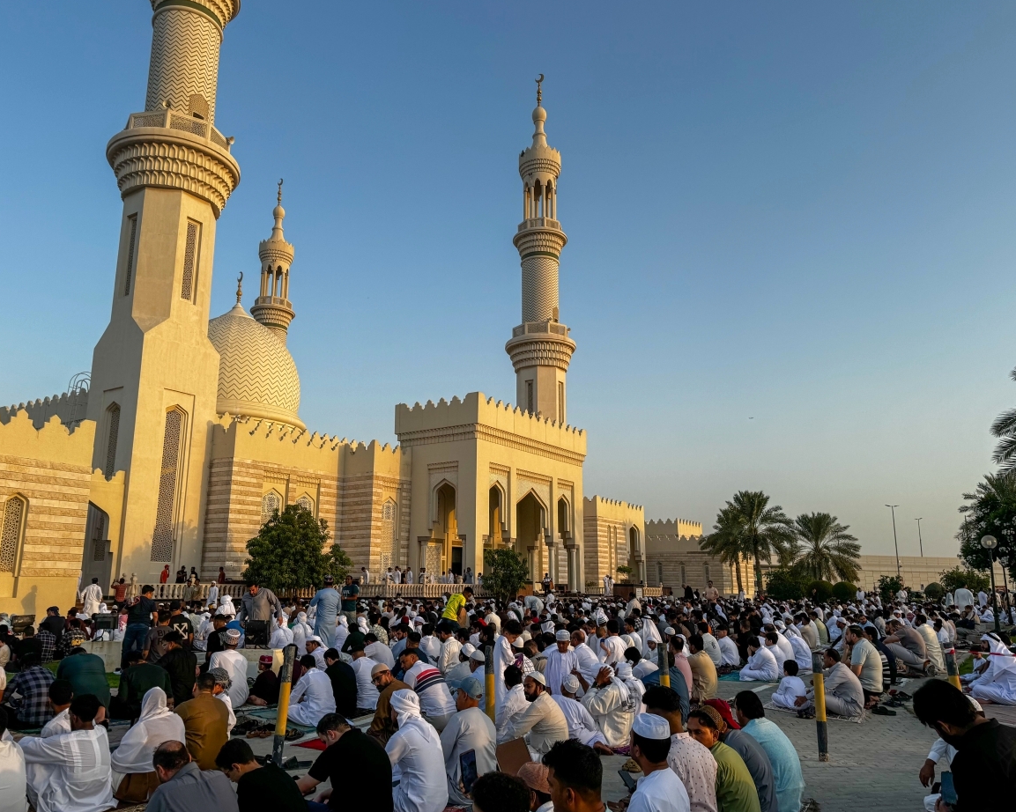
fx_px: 782
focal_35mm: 26
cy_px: 413
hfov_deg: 66.0
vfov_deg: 54.9
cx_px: 496
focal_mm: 6.76
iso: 80
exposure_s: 1/1500
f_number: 1.8
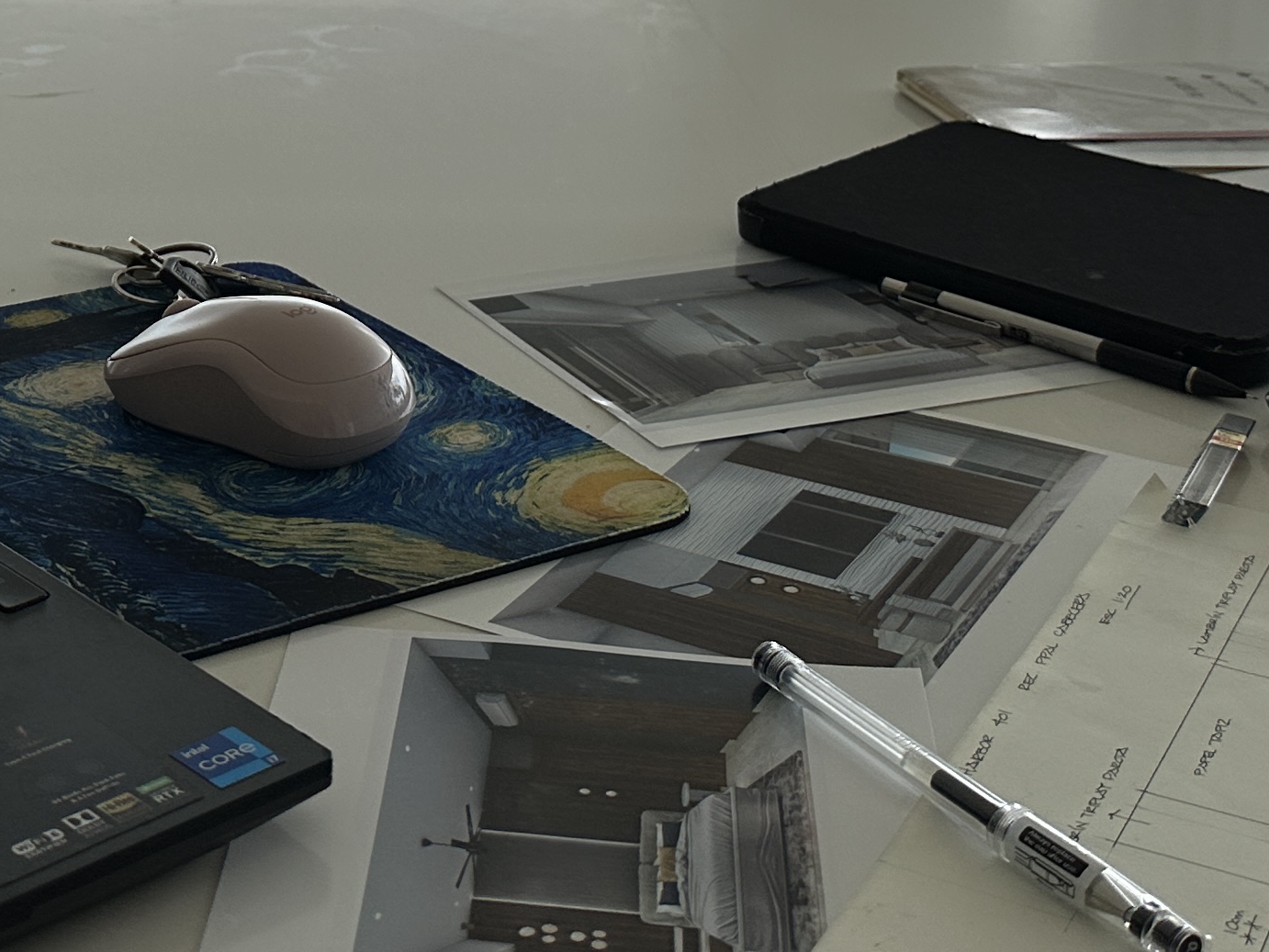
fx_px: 2567
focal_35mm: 70
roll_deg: -0.3
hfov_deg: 27.2
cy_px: -69
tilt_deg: -11.9
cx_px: 261
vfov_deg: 20.2
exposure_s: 1/5263
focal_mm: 6.86
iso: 80
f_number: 1.78
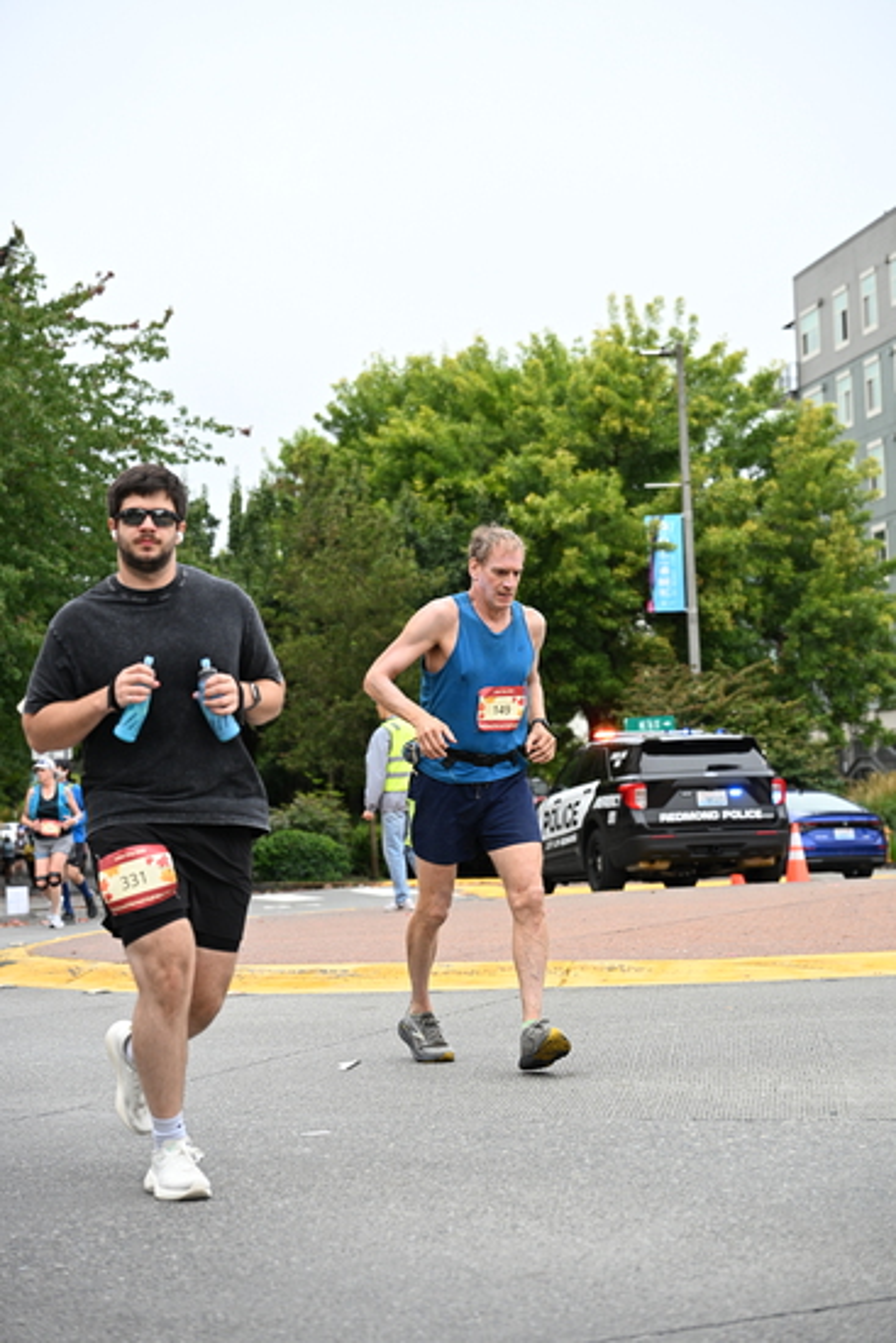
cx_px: 448
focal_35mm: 71
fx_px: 2649
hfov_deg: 19.2
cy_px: 672
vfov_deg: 28.4
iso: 1600
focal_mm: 71
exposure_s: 1/800
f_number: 4
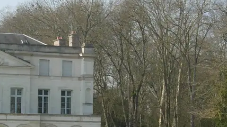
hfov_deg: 18.0
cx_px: 79
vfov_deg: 10.2
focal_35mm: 119
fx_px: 716
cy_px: 93
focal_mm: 8.5
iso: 79
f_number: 4.9
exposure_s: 1/483
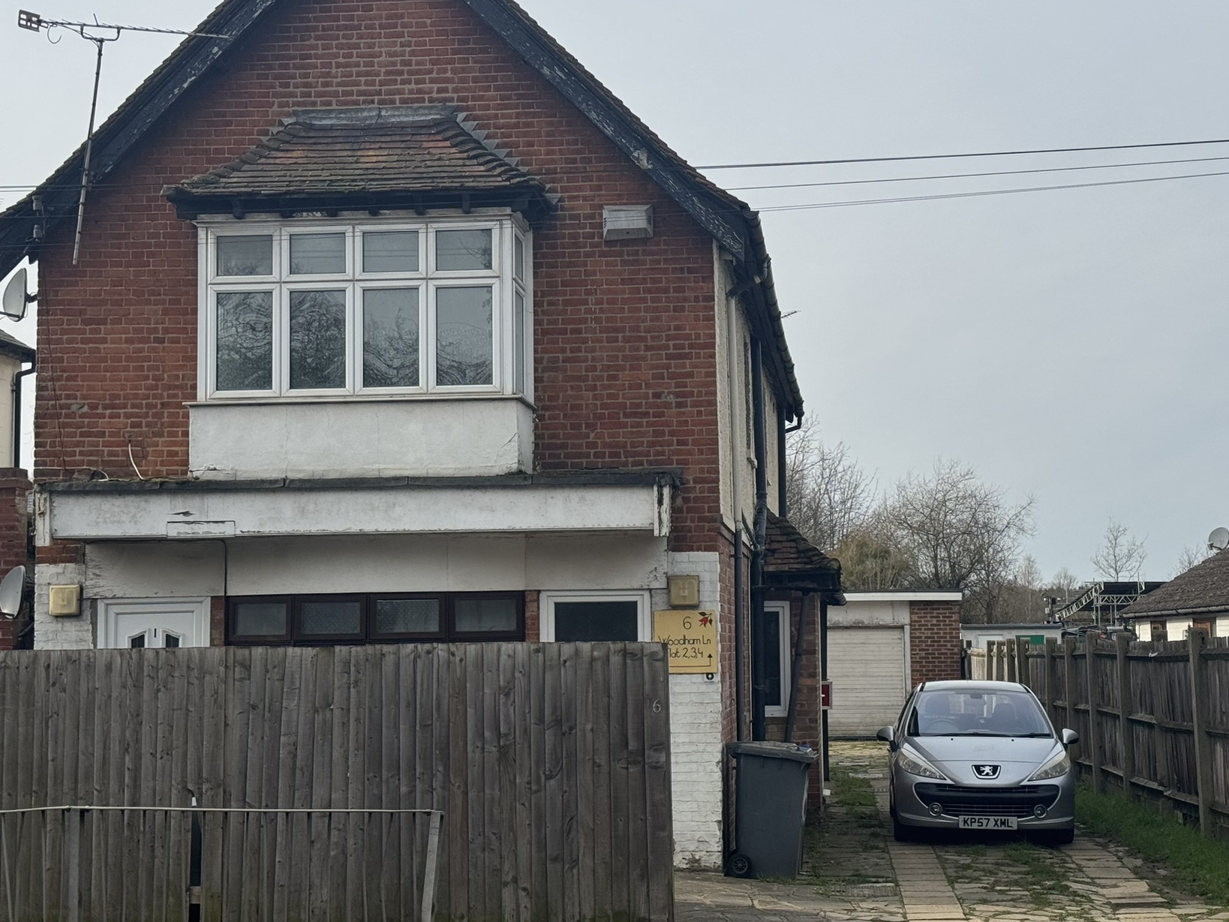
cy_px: 435
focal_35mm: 60
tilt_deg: +6.0
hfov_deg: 32.2
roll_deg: +0.9
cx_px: 651
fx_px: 2131
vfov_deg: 24.4
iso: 64
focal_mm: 6.76
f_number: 1.78
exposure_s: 1/4608
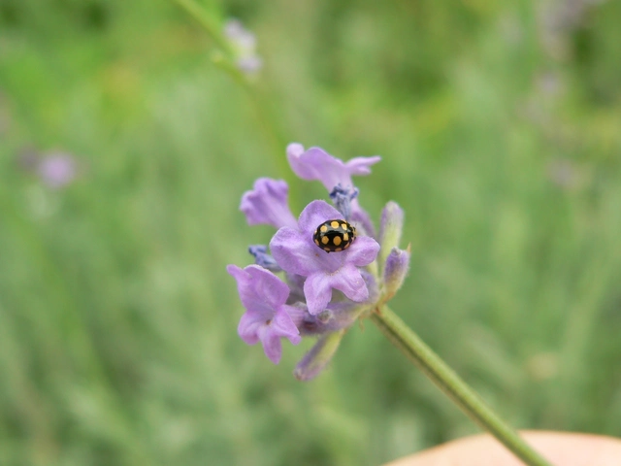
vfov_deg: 23.3
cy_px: 233
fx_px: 1130
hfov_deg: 30.7
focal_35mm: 63
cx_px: 310
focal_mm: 10.5
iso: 80
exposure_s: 1/100
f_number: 3.7
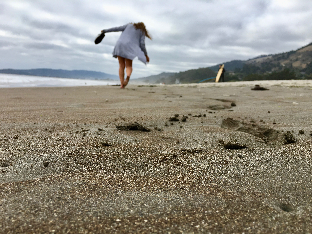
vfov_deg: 48.2
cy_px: 117
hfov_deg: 61.7
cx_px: 156
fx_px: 261
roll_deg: -4.3
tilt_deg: -5.6
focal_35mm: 29
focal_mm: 4.15
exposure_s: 1/836
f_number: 2.2
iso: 25
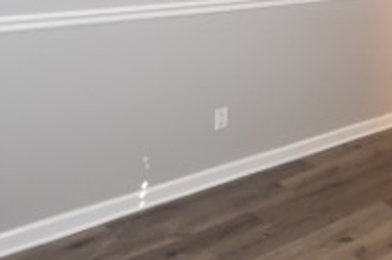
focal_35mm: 52
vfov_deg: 24.0
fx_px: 565
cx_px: 366
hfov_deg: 35.6
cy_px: -34
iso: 800
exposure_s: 1/20
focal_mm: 10
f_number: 3.5
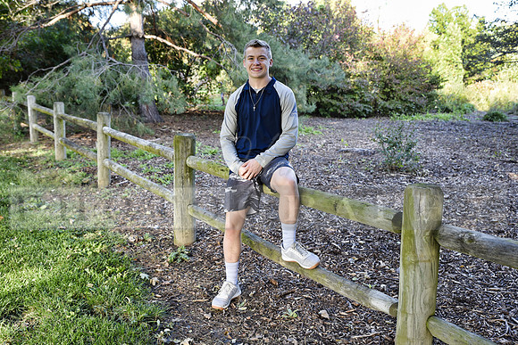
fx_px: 547
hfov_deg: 50.7
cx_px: 259
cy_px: 172
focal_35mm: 38
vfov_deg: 35.1
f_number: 4.5
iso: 200
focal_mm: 38
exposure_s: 1/80
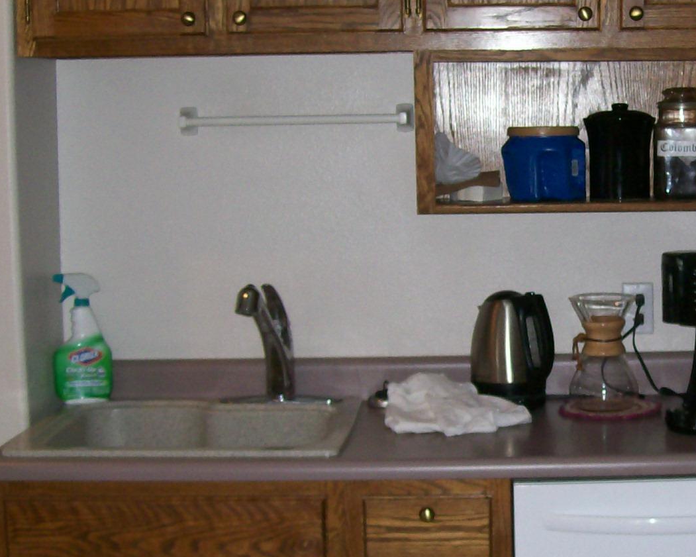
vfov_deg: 19.9
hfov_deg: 24.2
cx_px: 589
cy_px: 296
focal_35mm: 77
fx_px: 1586
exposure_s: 1/64
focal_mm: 6
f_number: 2.7
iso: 80
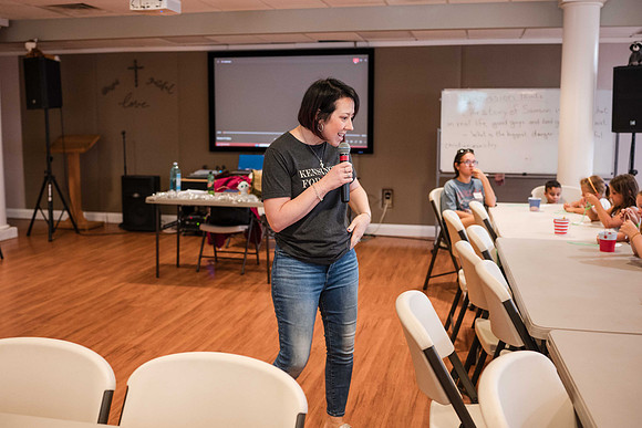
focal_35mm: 38
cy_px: 202
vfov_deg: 34.7
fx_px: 684
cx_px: 310
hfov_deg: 50.3
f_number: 2.8
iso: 3200
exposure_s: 1/125
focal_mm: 35
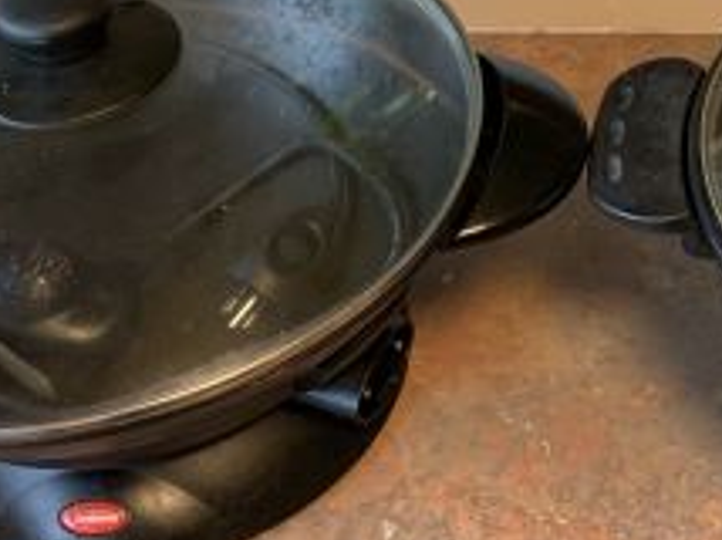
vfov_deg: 20.1
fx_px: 1521
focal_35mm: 73
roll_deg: +3.0
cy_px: 206
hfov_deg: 26.3
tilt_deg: -41.6
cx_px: 563
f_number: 1.8
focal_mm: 4.25
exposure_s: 1/60
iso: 160
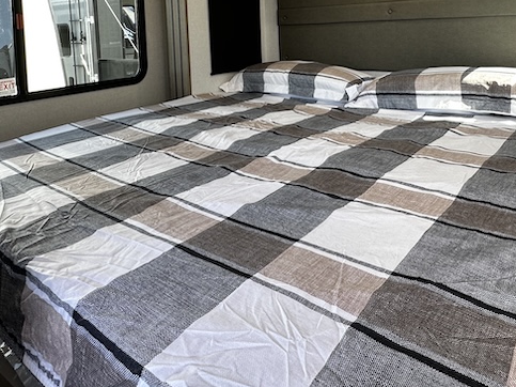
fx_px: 432
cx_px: 244
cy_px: 46
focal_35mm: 29
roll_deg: +1.0
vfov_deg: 44.3
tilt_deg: -2.1
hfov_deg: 61.6
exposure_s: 1/99
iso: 100
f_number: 2.2
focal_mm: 2.22
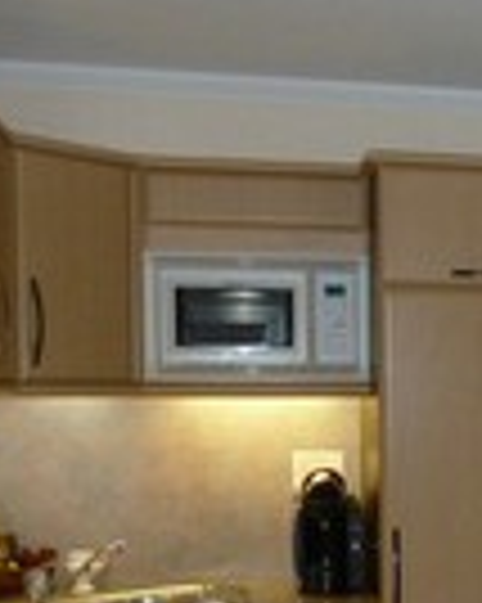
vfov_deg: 25.6
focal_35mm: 73
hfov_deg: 19.3
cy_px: 490
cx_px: 635
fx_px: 1303
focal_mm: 4.1
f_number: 3.3
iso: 250
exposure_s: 1/30
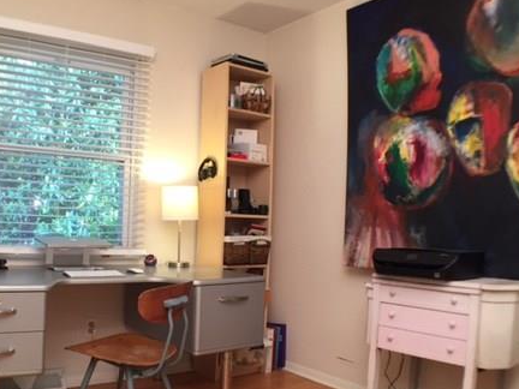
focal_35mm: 43
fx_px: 645
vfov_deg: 33.6
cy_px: 205
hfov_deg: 43.4
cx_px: 186
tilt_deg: +3.1
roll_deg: -2.1
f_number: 2.2
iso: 50
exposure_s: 1/30
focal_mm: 4.15
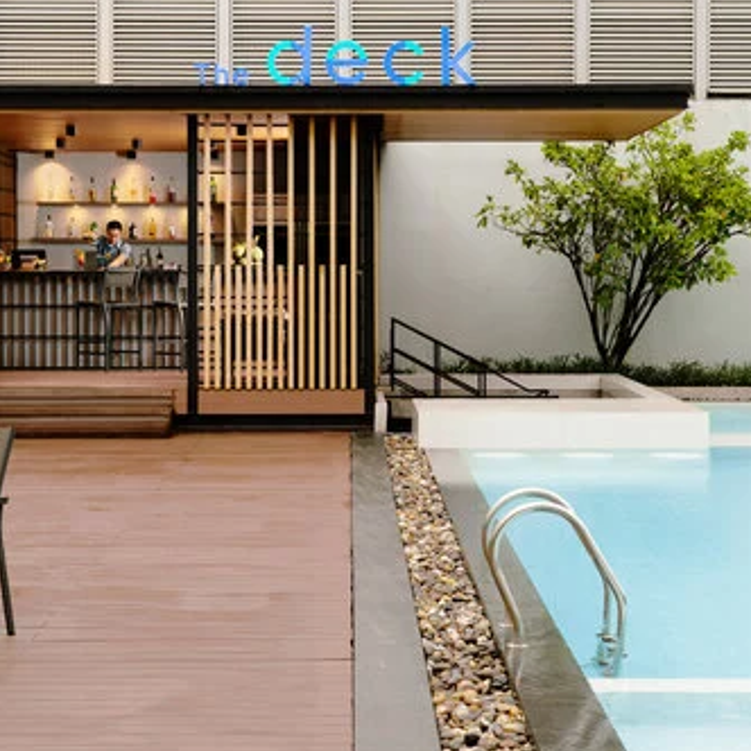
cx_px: 360
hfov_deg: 21.1
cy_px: 288
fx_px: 2013
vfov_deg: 21.1
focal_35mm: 82
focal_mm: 50
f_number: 8
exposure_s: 1/15
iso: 100
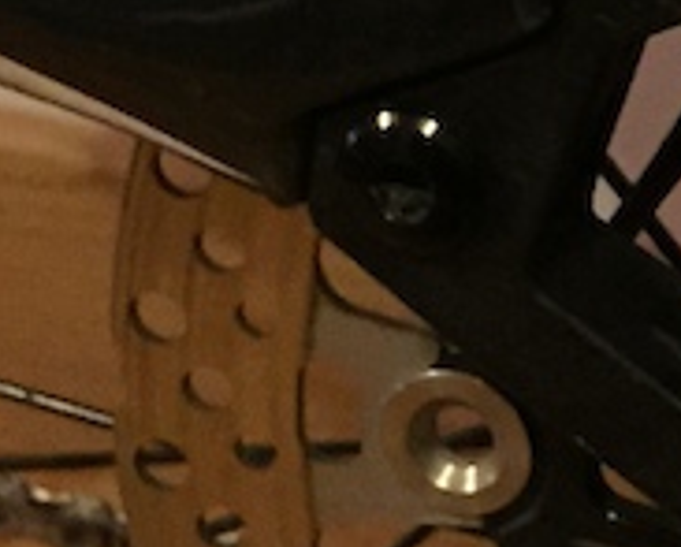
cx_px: 1035
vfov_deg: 9.8
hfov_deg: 11.6
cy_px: 78
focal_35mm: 158
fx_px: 3190
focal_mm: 4.15
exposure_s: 1/17
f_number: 2.2
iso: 500
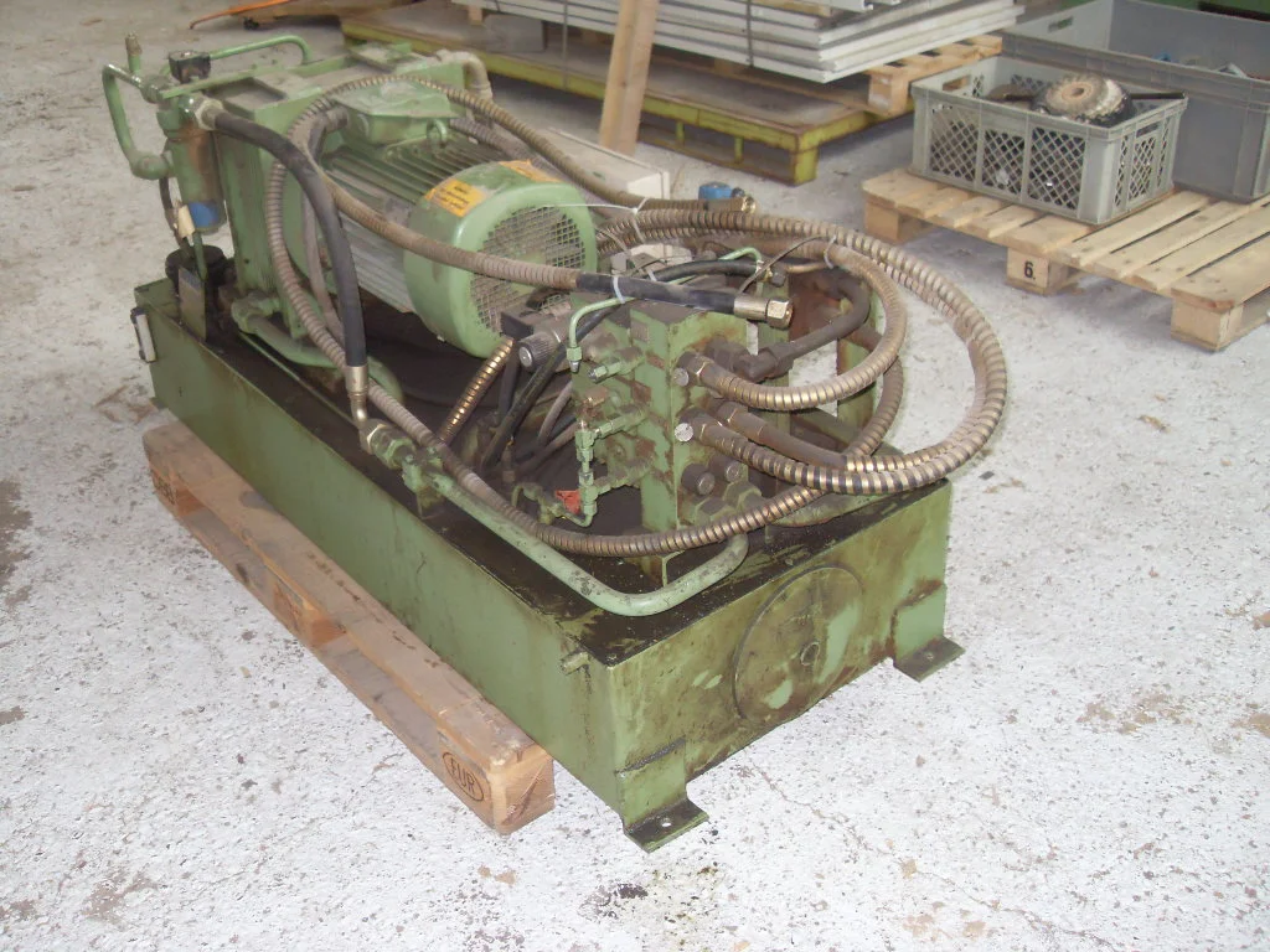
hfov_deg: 52.6
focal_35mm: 35
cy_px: 476
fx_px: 1284
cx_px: 635
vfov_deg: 40.7
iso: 200
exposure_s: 1/45
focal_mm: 6.3
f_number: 2.8
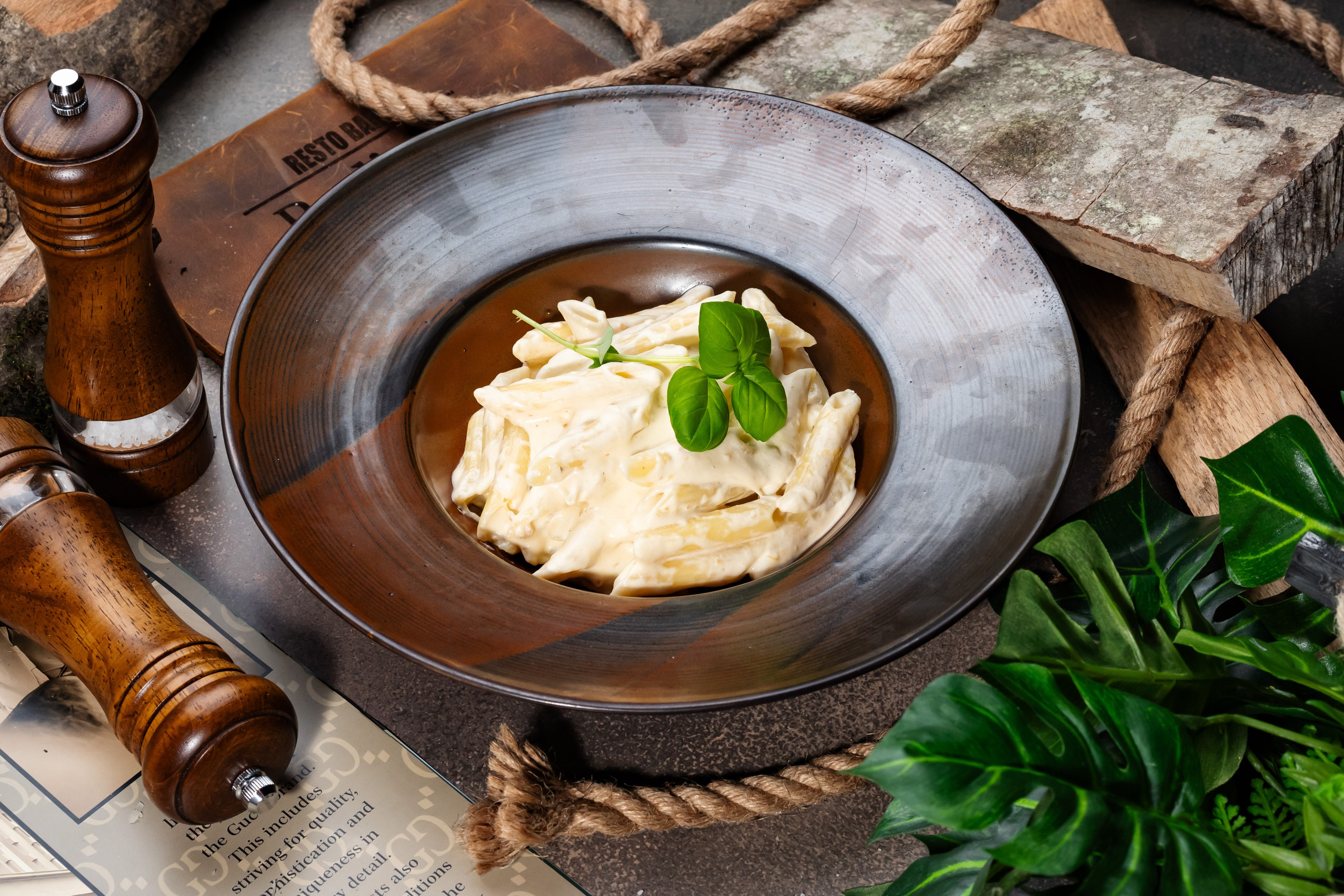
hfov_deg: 28.2
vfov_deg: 19.0
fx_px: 2674
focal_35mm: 72
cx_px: 691
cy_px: 367
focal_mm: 55
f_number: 10
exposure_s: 1/160
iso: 1250
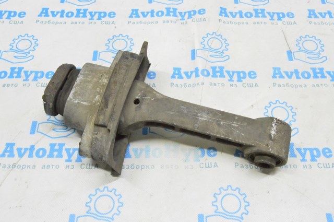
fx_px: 334
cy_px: 111
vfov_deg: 36.8
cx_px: 167
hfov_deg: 53.2
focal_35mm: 36
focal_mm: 24
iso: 6400
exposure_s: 1/15
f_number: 20
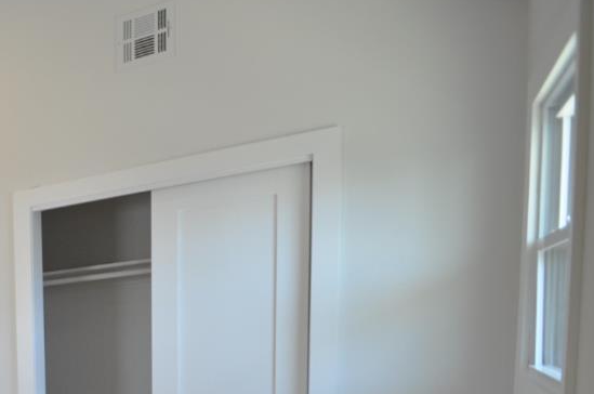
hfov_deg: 32.7
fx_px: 675
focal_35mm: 41
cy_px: 404
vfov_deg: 30.0
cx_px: -210
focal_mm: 10
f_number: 4.8
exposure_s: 1/90
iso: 400
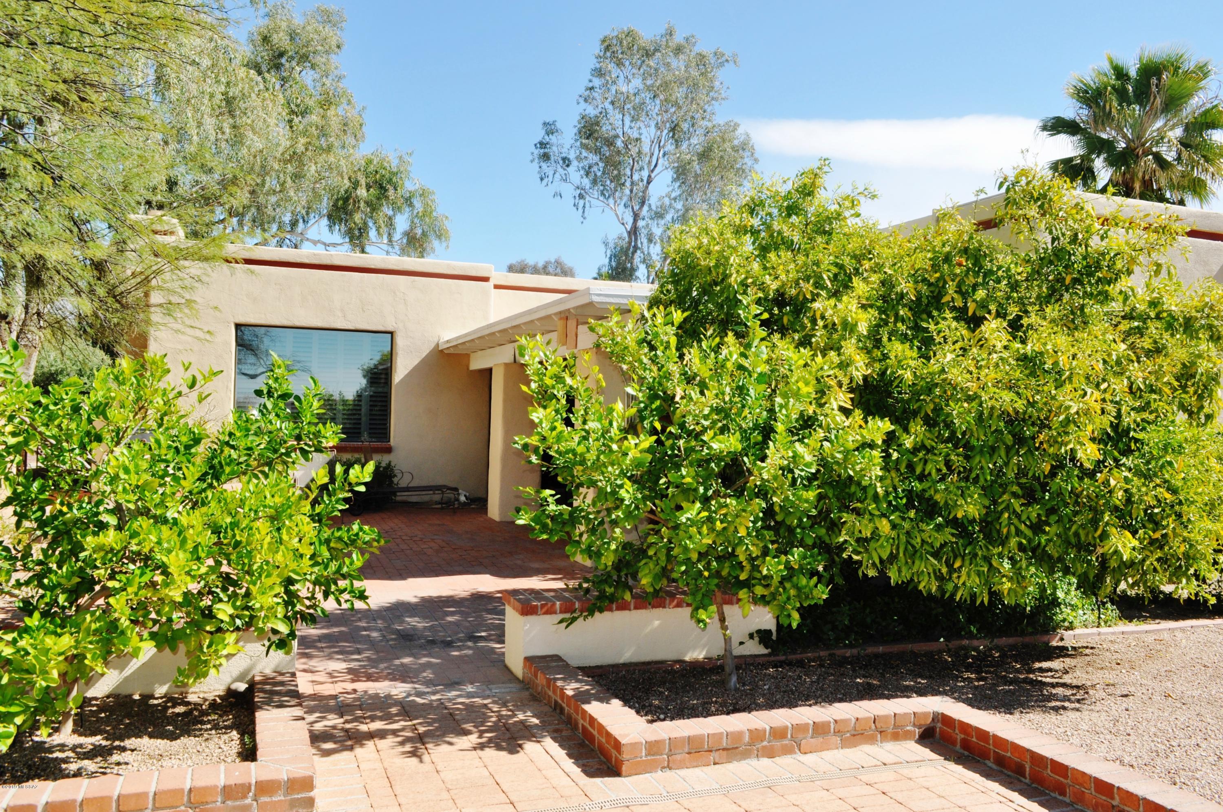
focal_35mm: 27
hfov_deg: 67.4
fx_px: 916
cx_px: 612
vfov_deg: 47.8
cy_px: 406
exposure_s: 1/200
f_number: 11
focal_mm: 18
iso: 200
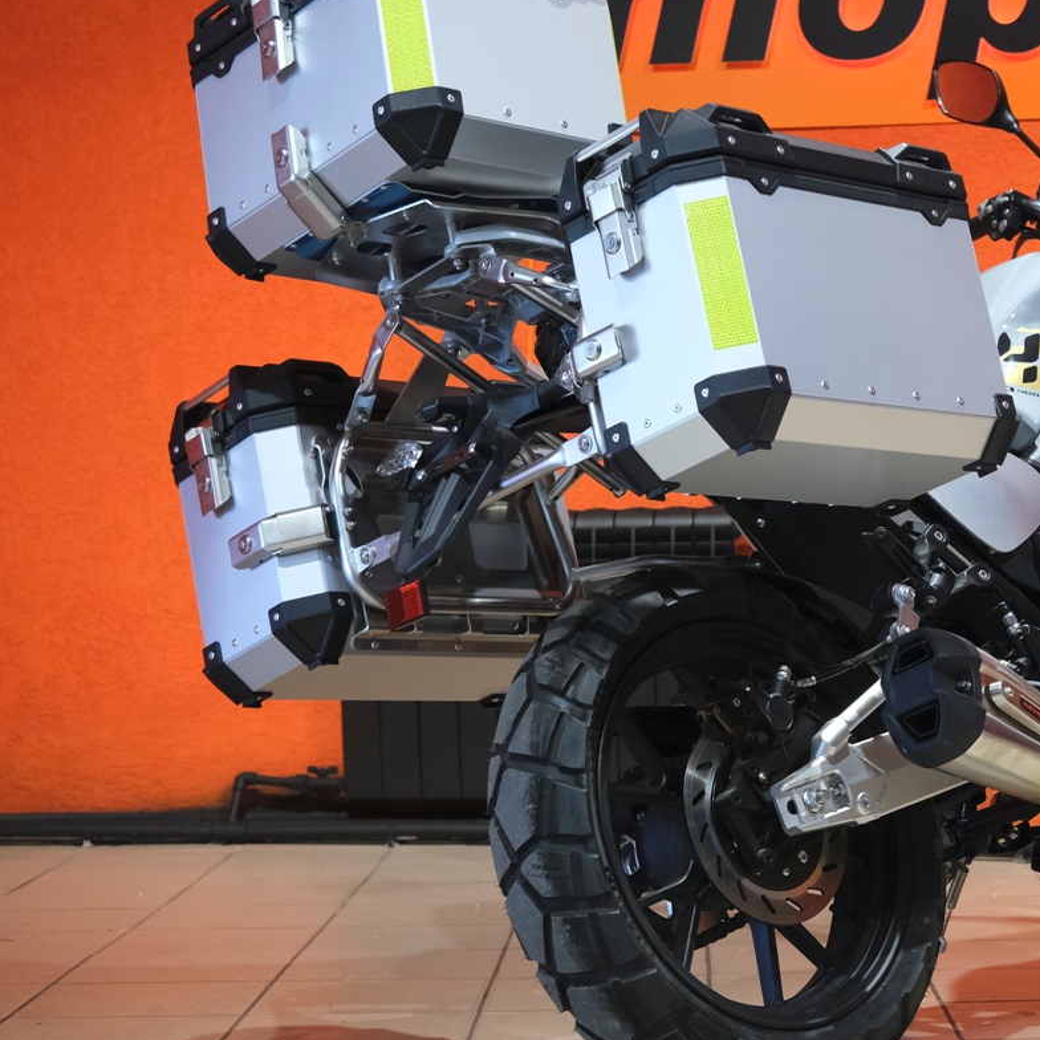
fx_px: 2889
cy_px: 372
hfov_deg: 20.1
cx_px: 911
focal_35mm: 85
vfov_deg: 20.4
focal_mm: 32.5
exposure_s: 1/100
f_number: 4
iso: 1600
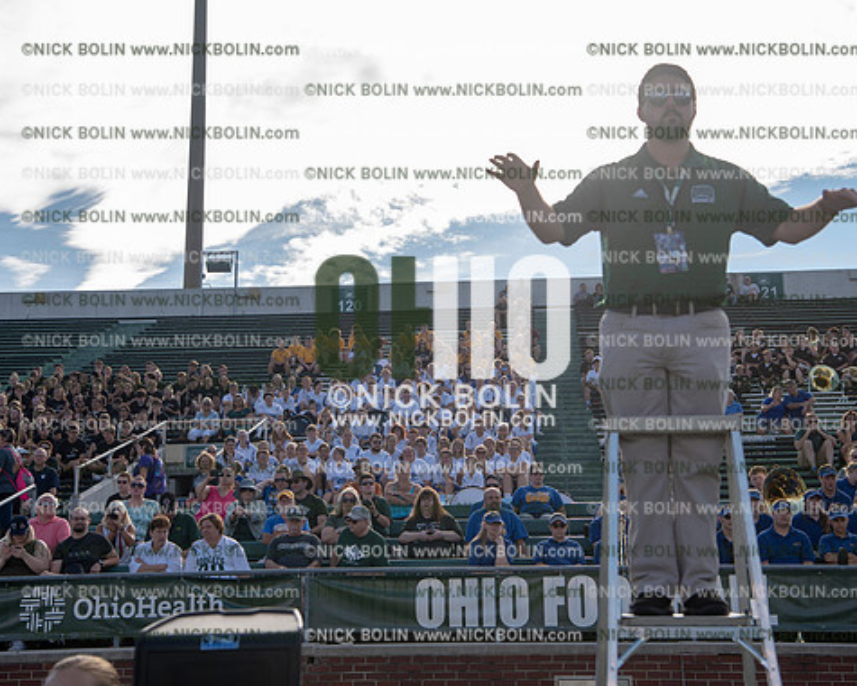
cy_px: 342
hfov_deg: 34.1
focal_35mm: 55
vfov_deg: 27.6
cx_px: 442
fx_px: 1395
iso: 100
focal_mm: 48
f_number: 5.6
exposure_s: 1/400
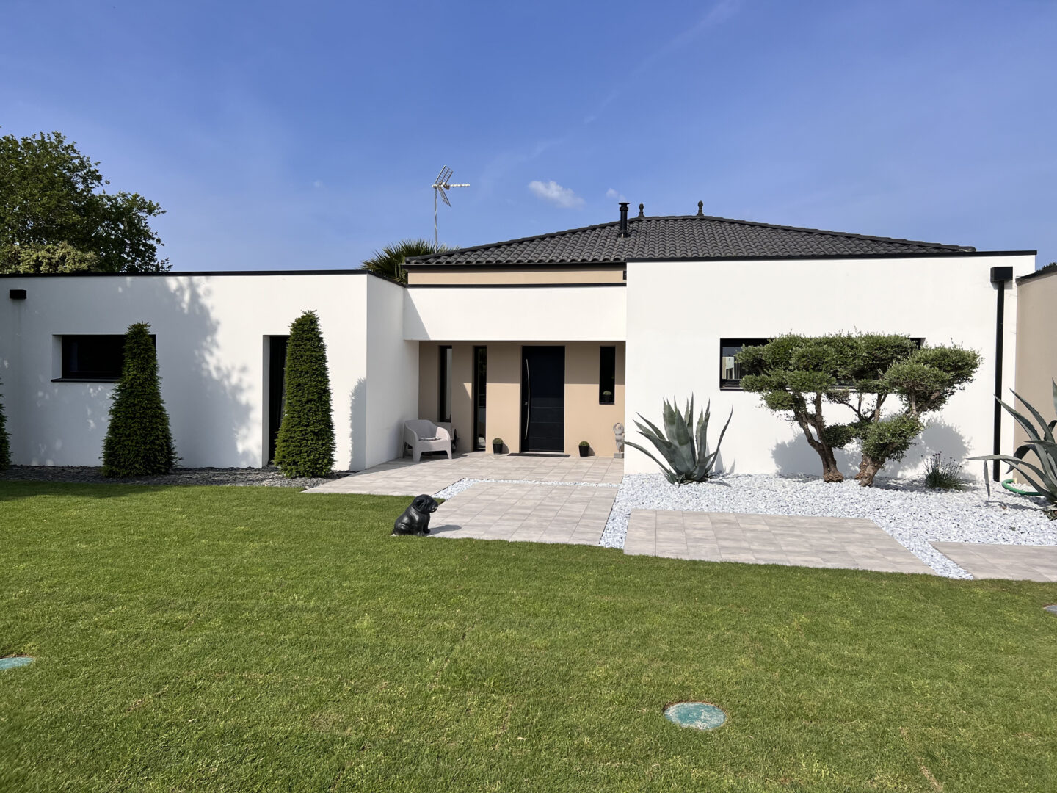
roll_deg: -0.6
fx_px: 794
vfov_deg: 53.1
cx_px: 528
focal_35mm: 26
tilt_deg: +0.3
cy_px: 396
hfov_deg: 67.3
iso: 50
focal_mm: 5.7
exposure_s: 1/9434
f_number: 1.5
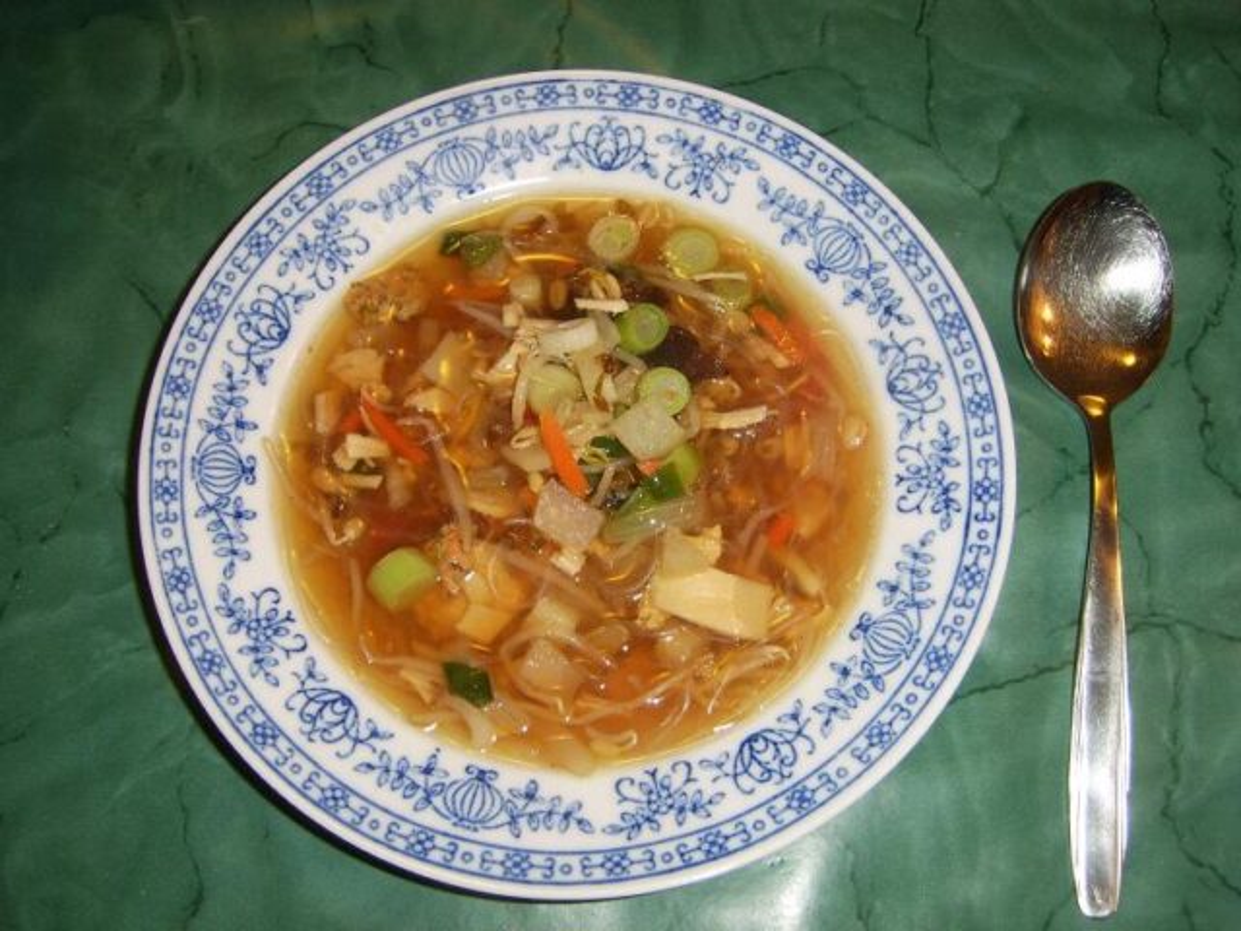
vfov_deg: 37.7
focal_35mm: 38
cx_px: 620
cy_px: 466
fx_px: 1362
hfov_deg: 49.0
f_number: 2.8
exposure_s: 1/30
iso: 100
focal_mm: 7.8
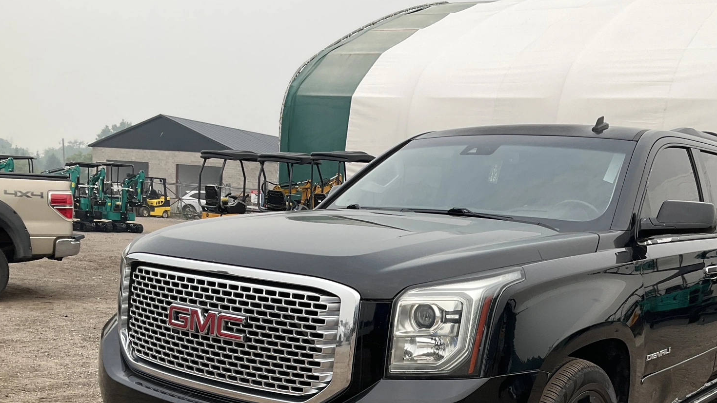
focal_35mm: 43
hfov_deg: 47.1
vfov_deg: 26.9
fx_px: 818
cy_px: 347
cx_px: 435
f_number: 1.8
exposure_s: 1/792
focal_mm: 3
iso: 25
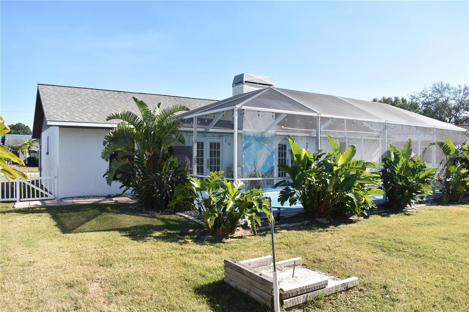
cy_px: 156
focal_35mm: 27
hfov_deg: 67.4
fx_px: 352
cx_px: 234
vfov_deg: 47.9
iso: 100
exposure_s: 1/200
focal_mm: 18
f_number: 7.1
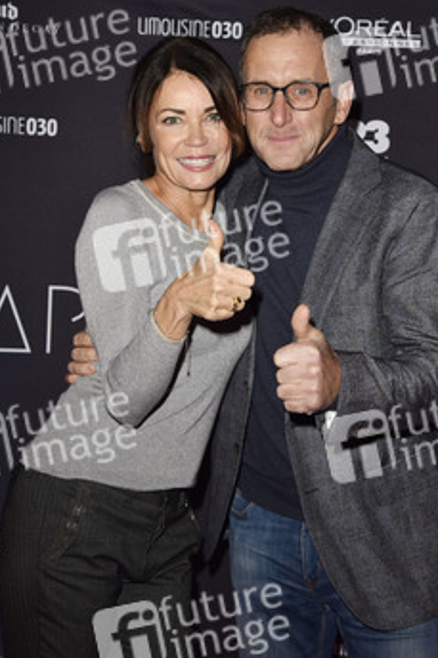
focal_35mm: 64
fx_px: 1169
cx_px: 247
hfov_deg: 21.2
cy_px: 342
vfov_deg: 31.4
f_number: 5
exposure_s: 1/125
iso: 800
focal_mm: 55
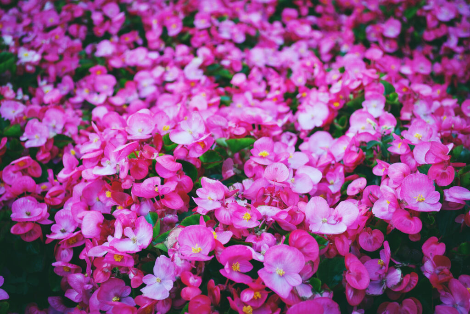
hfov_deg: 33.4
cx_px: 235
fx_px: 783
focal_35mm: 60
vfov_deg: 22.6
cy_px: 157
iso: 400
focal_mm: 40
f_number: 5.3
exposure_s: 1/50
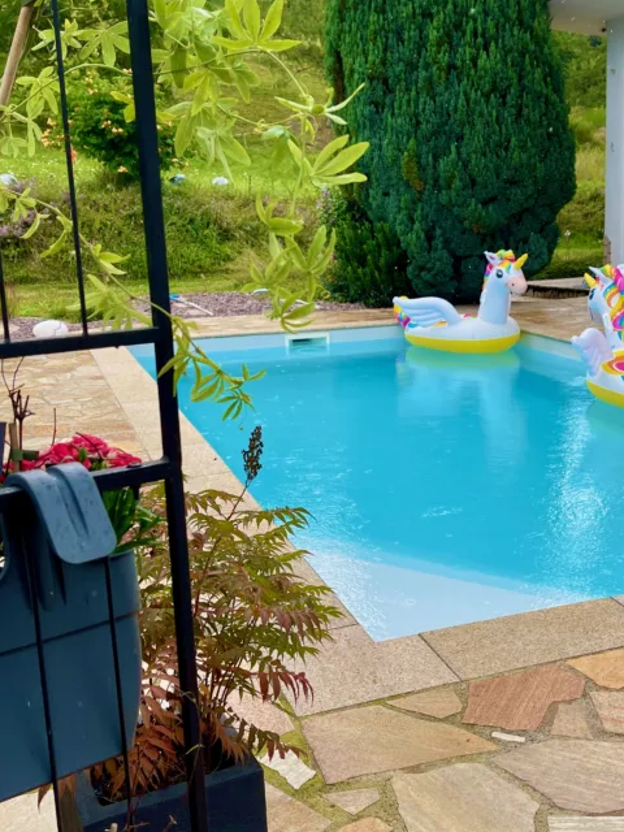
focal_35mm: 40
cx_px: 425
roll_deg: +1.4
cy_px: 422
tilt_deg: -10.3
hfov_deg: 35.5
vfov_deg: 46.8
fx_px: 961
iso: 32
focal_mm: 5.1
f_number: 1.6
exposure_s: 1/855
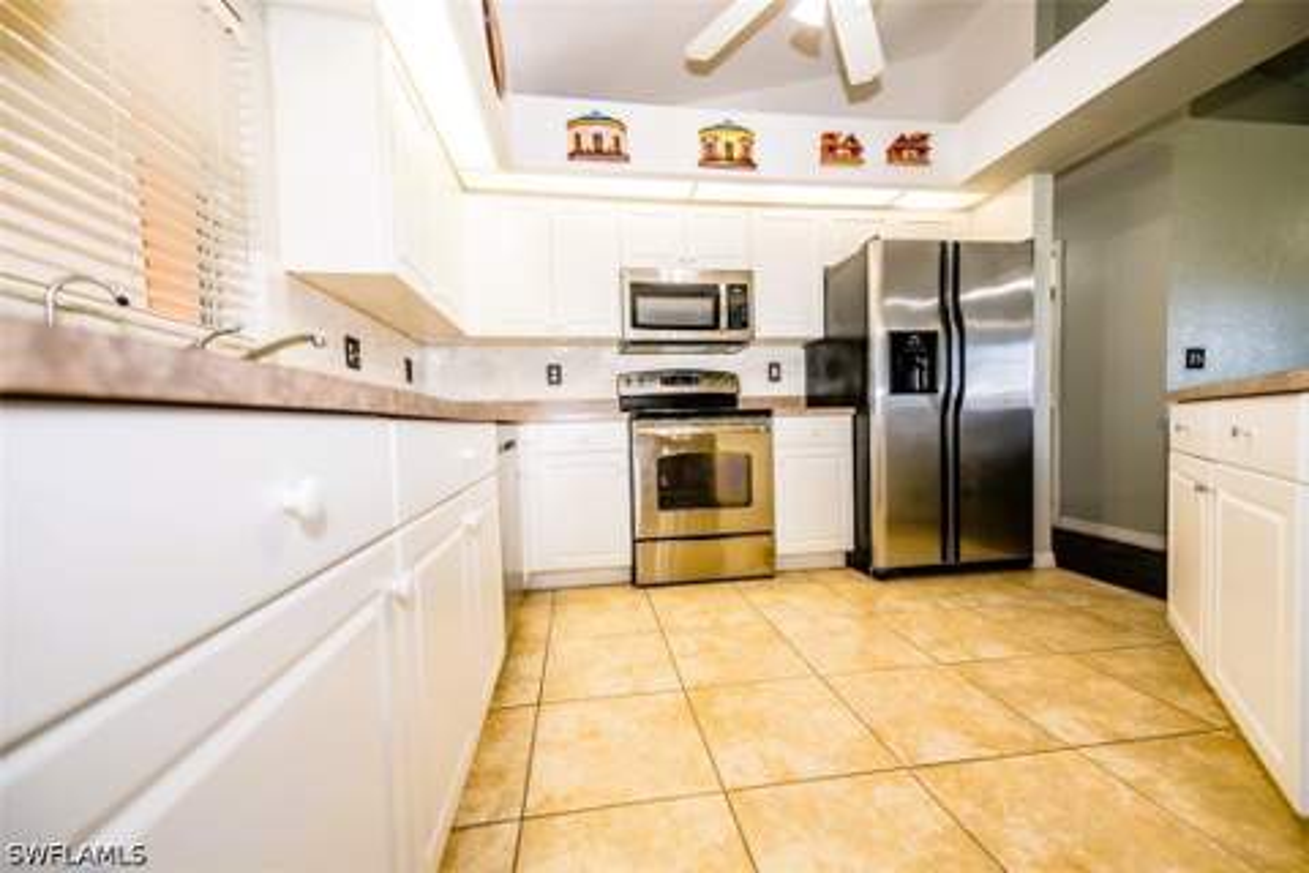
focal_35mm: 14
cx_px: 654
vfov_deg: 81.2
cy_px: 436
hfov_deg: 104.3
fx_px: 509
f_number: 2.8
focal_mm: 14
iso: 400
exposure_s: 1/125
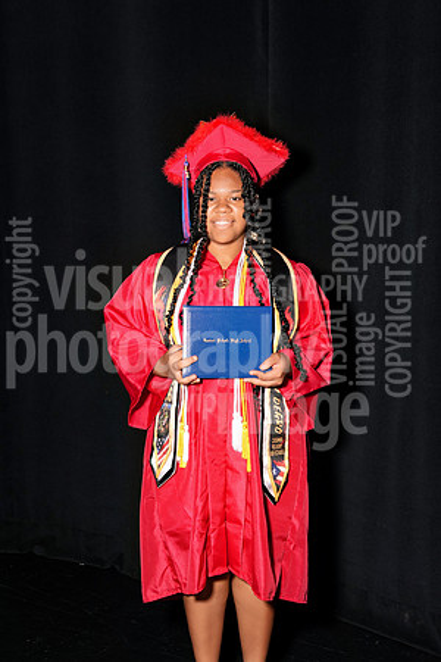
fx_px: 1020
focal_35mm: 56
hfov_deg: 24.4
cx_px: 220
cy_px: 331
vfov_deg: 35.9
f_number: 8
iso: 200
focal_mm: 37
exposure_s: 1/125
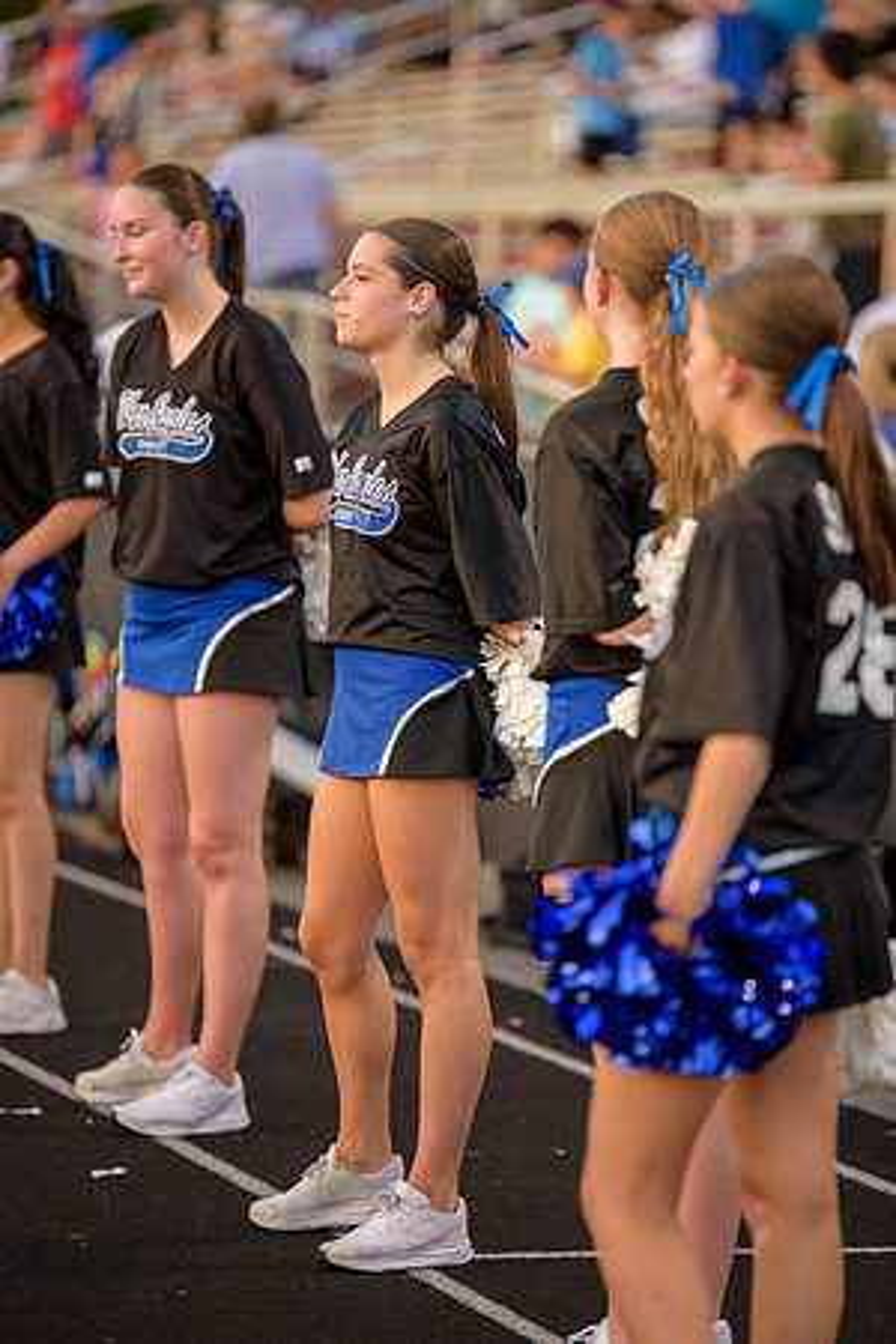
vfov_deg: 10.3
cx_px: 448
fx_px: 7466
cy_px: 672
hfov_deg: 6.9
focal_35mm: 200
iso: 560
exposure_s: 1/500
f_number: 2.8
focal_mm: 200
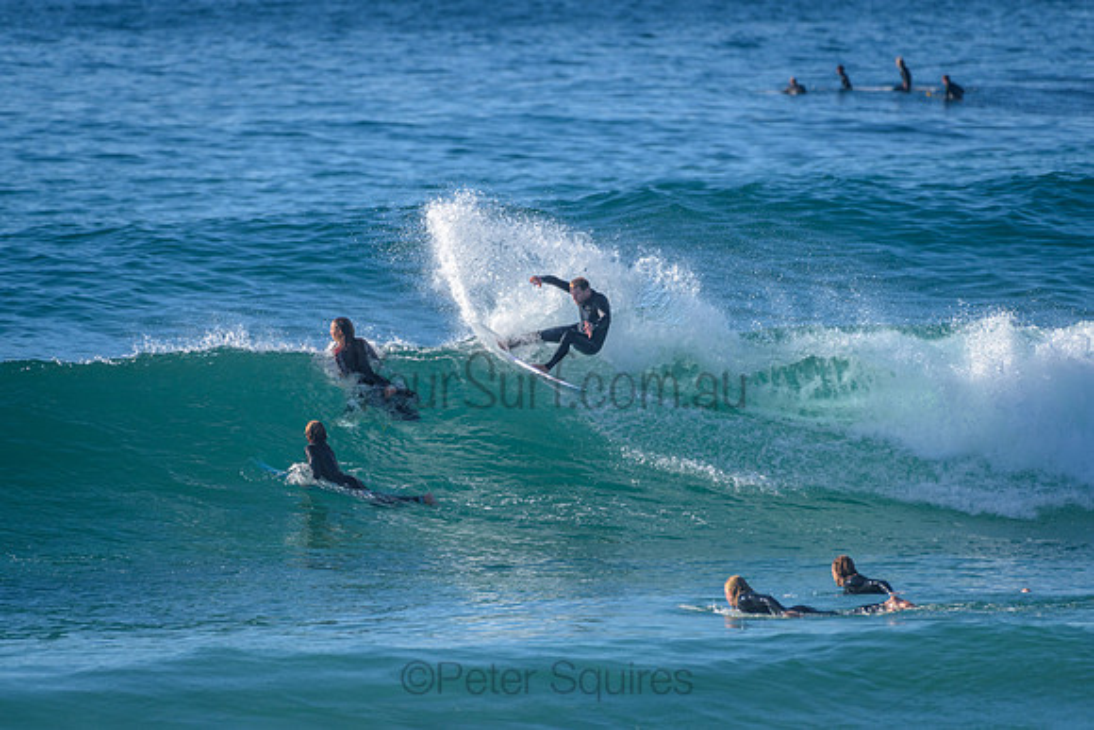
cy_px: 365
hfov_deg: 3.4
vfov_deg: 2.2
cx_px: 547
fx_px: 18626
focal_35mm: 613
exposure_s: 1/2000
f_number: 5.6
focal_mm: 500
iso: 220
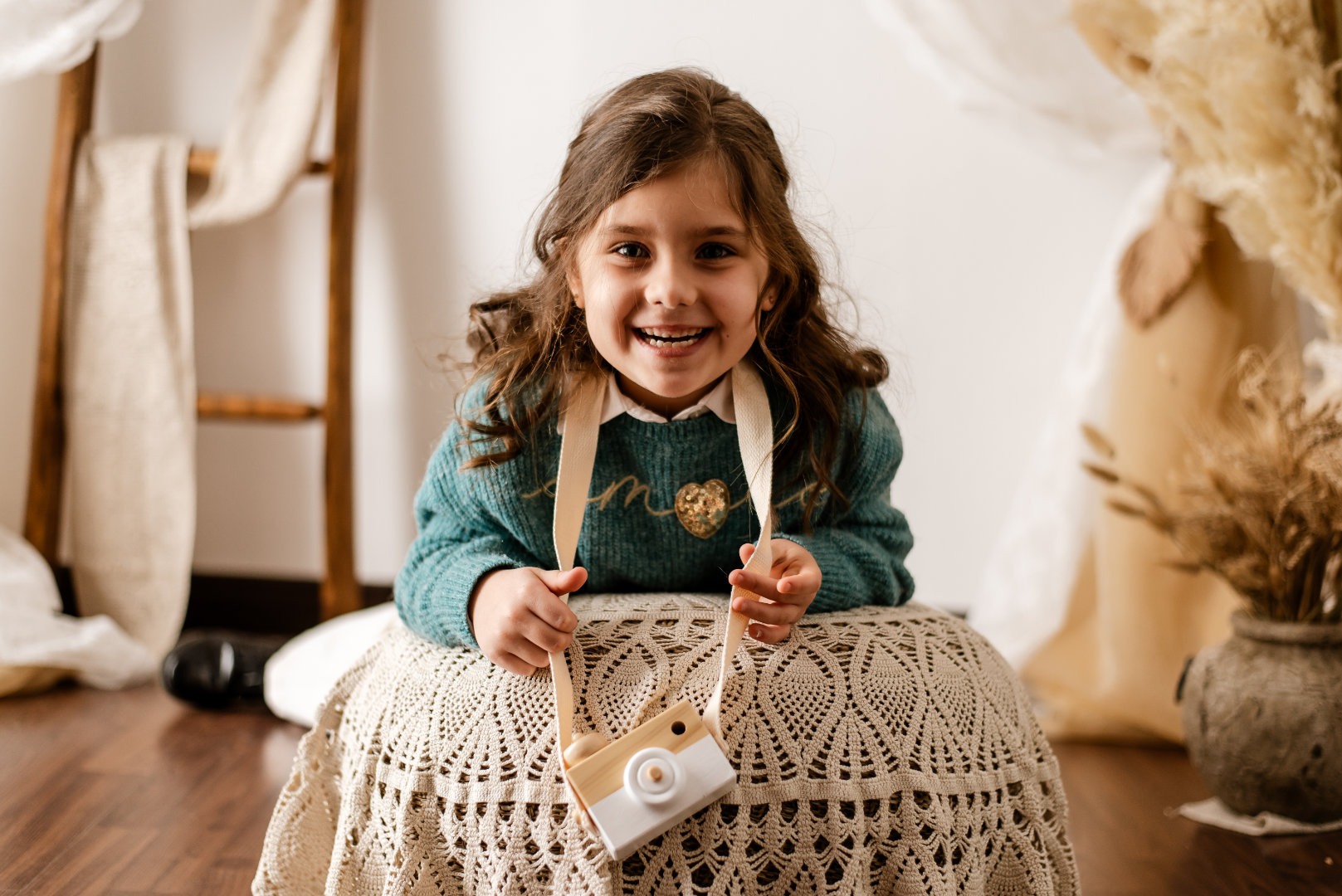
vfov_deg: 27.0
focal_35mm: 50
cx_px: 671
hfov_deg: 39.6
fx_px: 1865
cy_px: 448
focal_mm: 50
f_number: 1.8
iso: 160
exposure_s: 1/160
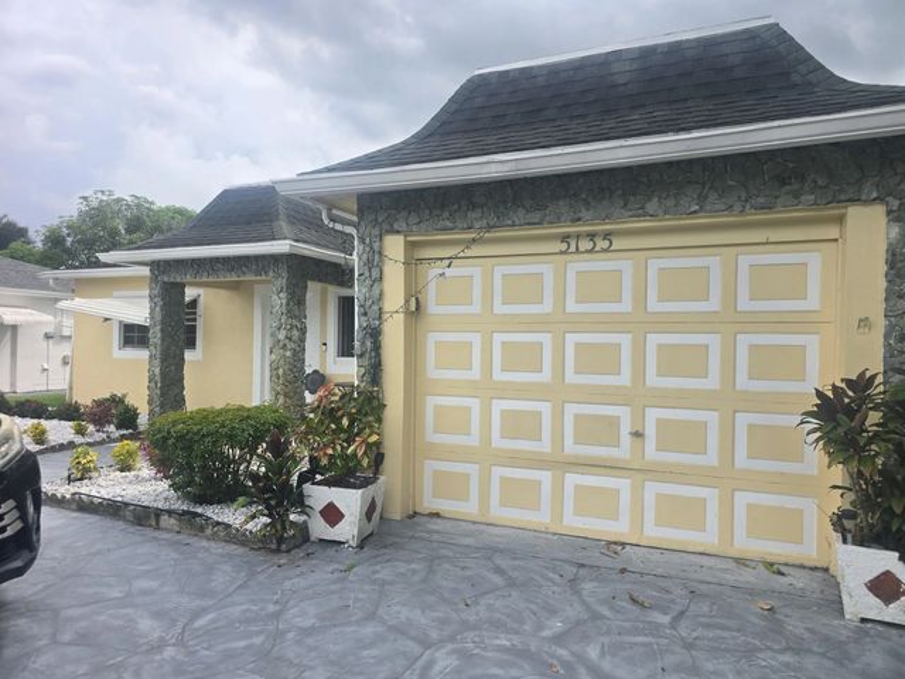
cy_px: 340
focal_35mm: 23
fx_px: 601
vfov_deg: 58.9
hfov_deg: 73.9
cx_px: 452
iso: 12
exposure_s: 1/282
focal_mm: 6.3
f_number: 1.7
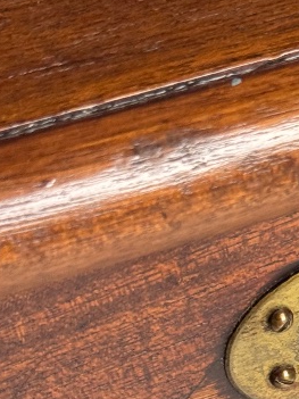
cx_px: 332
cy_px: 494
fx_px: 1890
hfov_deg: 9.0
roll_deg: +1.9
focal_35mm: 164
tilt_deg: -44.3
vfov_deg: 11.8
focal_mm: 6.76
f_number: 1.78
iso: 160
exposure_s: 1/50
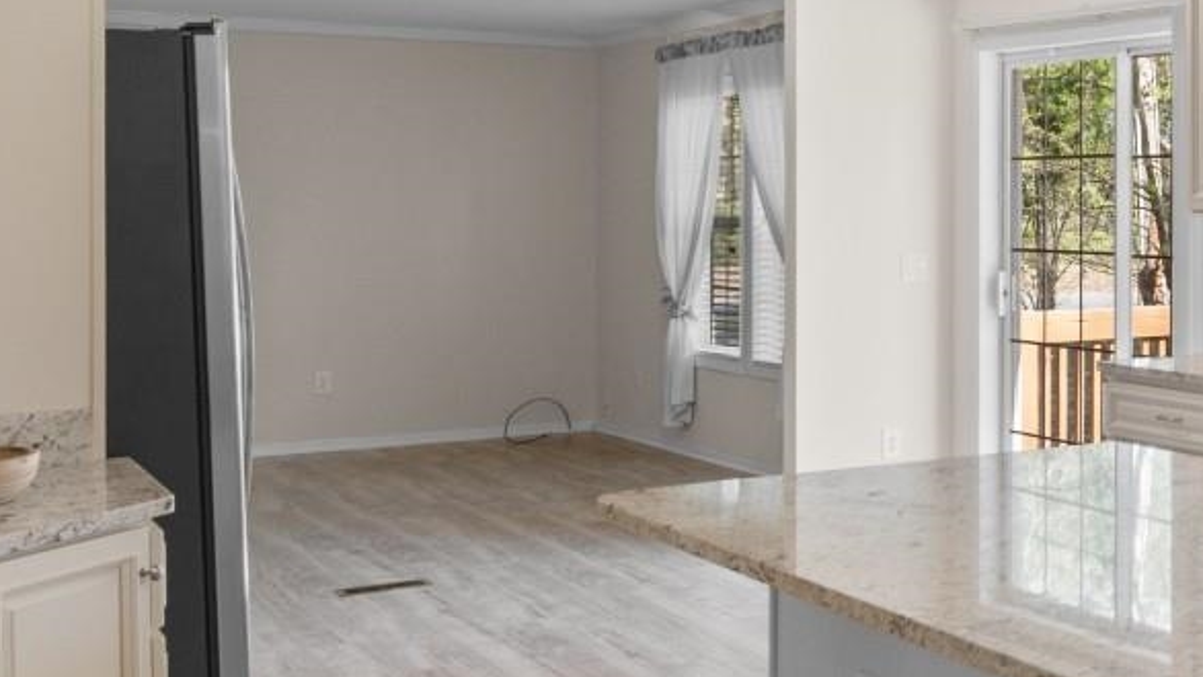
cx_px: 1443
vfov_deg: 21.6
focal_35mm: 55
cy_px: 133
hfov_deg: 31.6
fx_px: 1755
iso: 100
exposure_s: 1/1.25
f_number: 4.8
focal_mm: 13
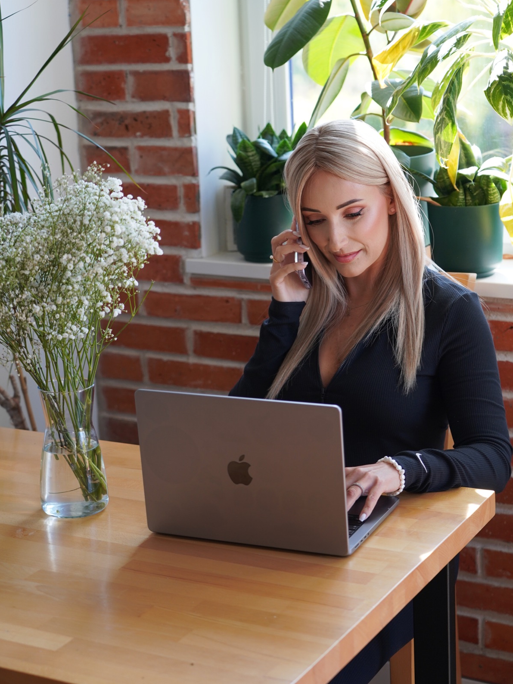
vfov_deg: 26.7
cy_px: 309
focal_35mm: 73
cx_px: 257
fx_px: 1442
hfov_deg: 20.2
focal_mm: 67
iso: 500
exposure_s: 1/160
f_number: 4
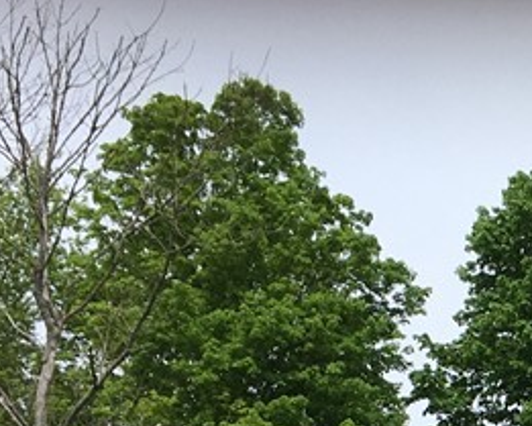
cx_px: 801
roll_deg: +1.1
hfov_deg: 15.9
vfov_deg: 13.0
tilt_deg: +11.4
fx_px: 1748
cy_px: 679
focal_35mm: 111
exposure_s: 1/1637
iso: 25
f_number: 2.2
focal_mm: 4.15
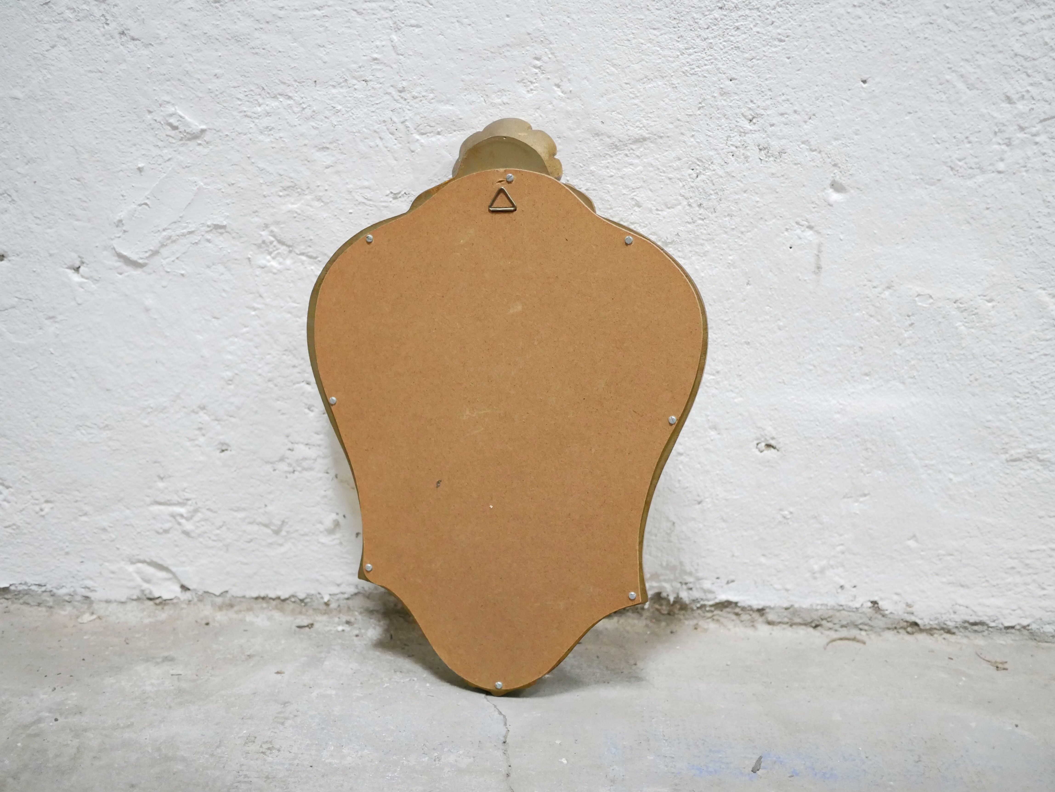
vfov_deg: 36.0
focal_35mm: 40
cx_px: 528
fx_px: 1220
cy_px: 396
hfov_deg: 46.8
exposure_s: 1/60
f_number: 1.7
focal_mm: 20
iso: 2500
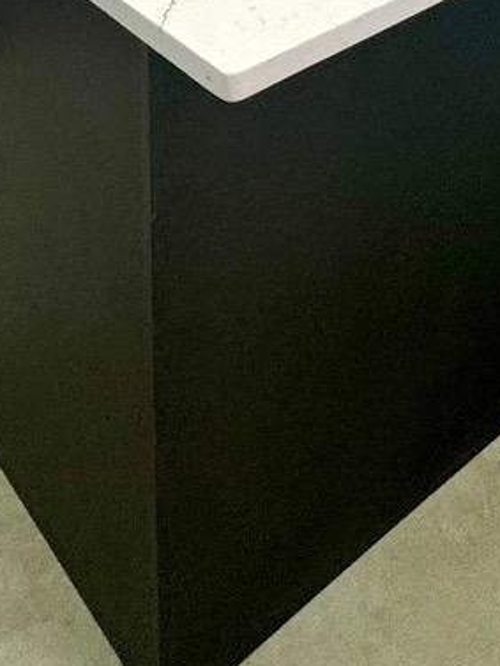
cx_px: 171
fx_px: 1097
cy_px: -488
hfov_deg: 25.6
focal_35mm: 57
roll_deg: +0.7
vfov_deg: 22.5
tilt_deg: -4.8
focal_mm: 2.22
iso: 125
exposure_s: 1/120
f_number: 2.2
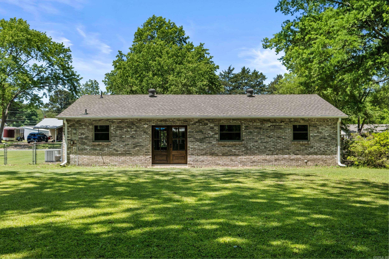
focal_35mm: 36
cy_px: 130
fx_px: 389
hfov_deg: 53.1
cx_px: 194
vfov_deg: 36.9
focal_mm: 24
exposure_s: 1/320
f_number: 8
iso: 400
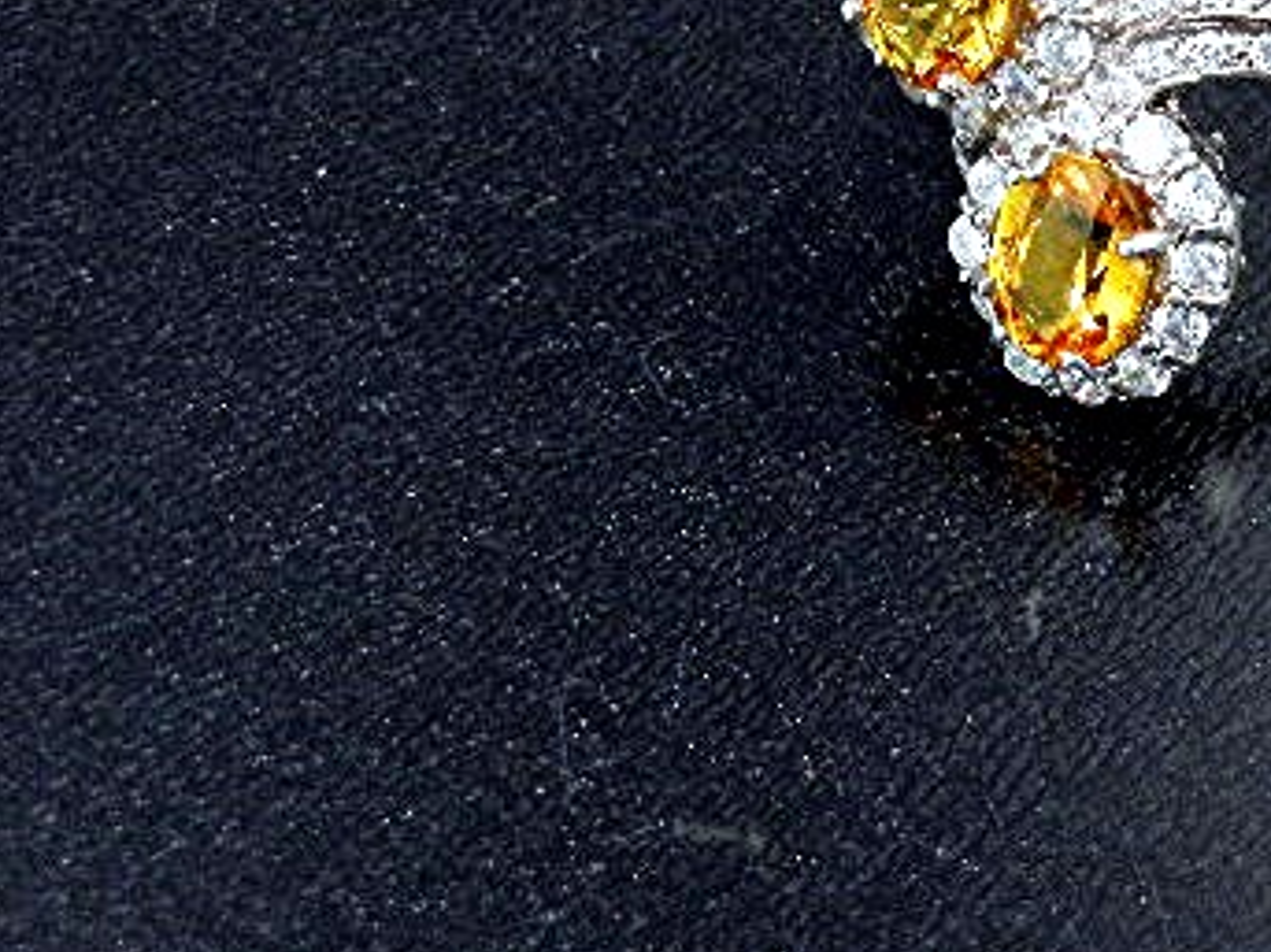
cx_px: 1101
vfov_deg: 13.3
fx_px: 4037
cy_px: 115
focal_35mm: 110
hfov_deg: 17.7
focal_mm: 10.6
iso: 800
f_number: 8
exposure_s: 1/30
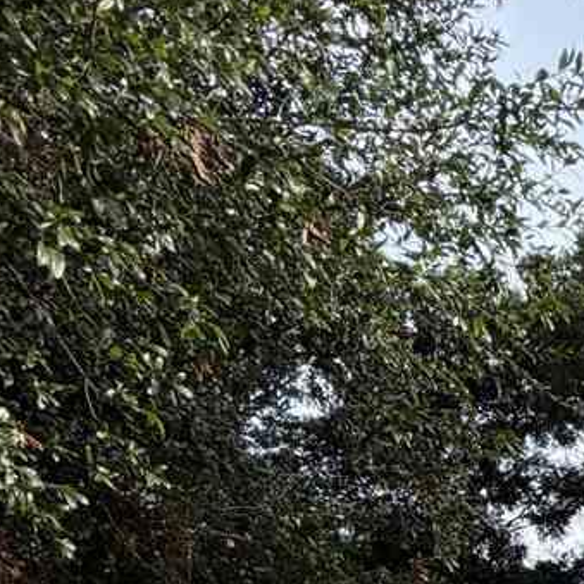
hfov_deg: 22.5
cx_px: 965
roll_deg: +0.9
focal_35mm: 56
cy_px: 944
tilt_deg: -4.3
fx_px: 1069
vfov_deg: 22.8
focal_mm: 2.22
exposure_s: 1/313
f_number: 2.2
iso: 50
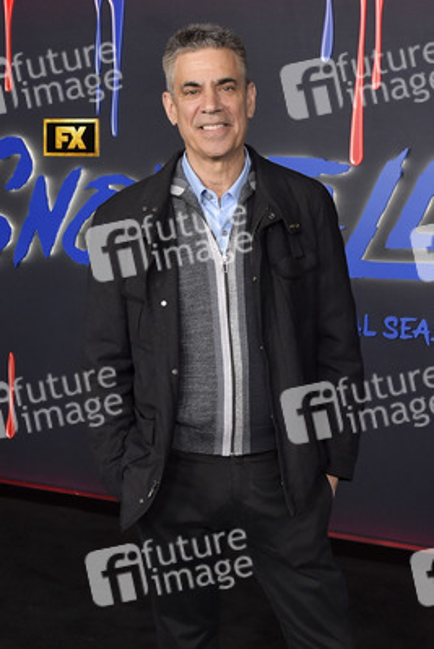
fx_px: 650
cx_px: 217
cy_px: 324
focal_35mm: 36
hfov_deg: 36.9
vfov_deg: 53.1
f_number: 6.3
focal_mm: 36
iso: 2000
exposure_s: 1/250
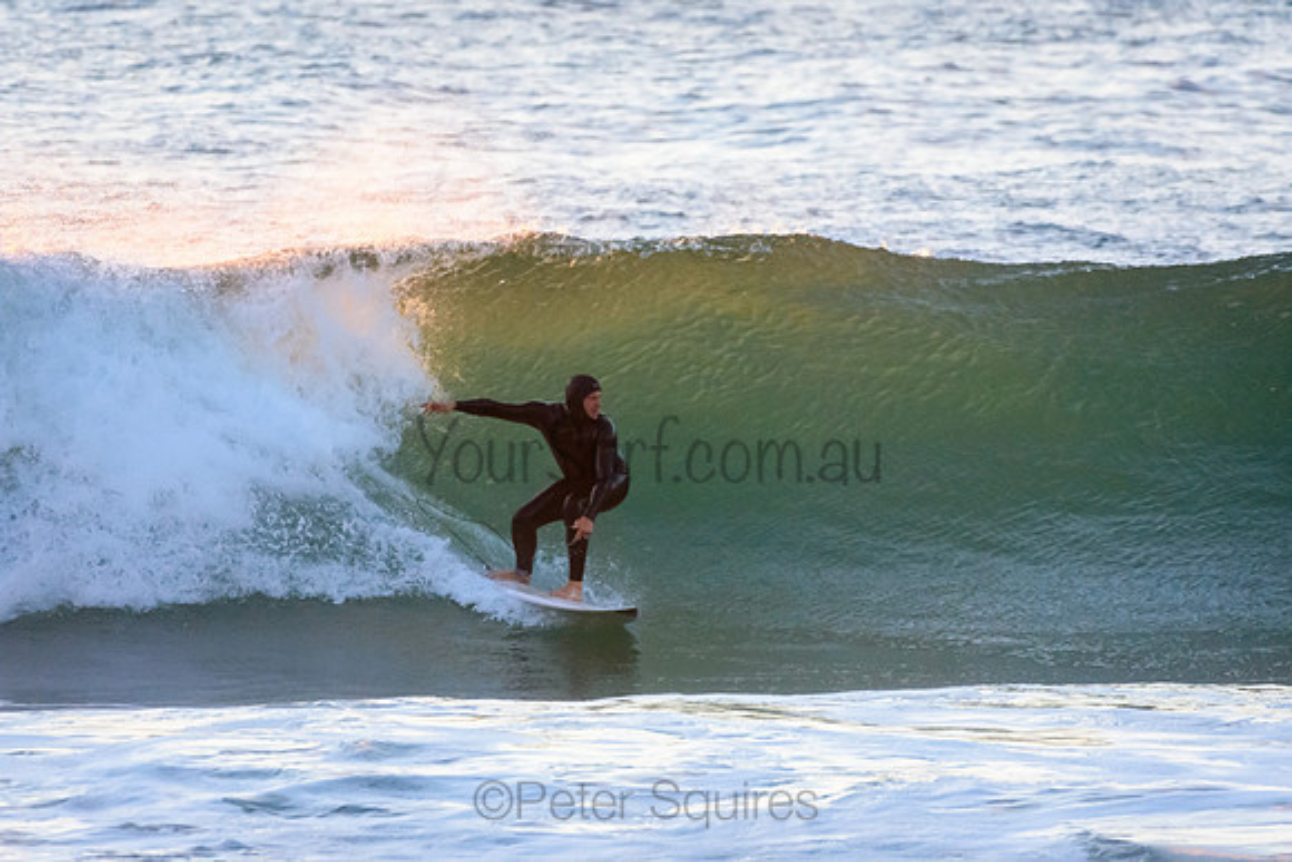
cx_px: 646
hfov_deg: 2.7
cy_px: 431
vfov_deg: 1.8
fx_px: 26922
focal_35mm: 750
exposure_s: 1/1600
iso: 2800
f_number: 5.6
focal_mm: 500
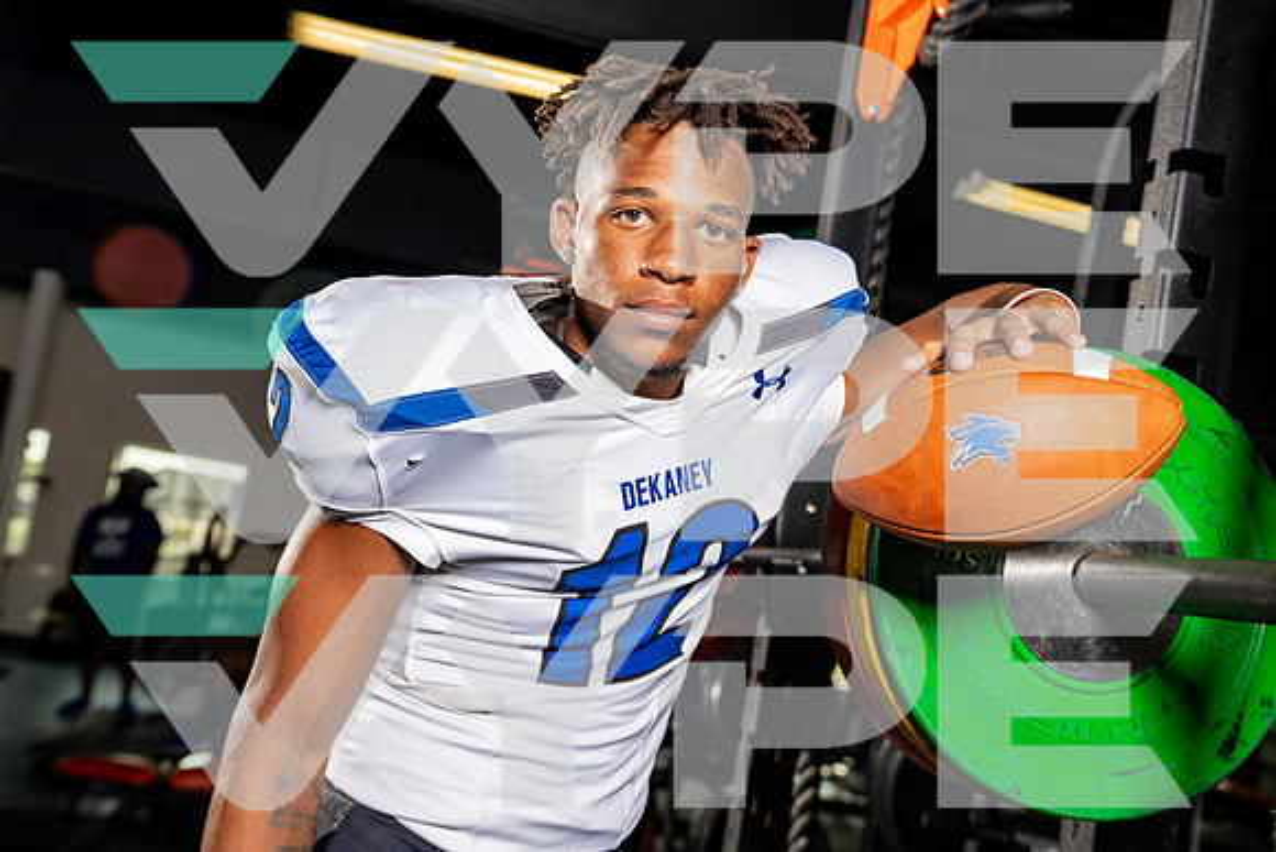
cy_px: 426
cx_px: 638
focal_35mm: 40
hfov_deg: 48.4
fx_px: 1418
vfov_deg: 33.4
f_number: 4.5
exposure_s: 1/250
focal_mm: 40
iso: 100
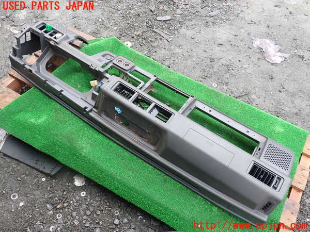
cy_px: 116
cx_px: 155
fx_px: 269
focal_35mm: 30
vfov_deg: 46.8
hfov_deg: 60.0
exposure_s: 1/160
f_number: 3.2
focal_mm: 5.4
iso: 100
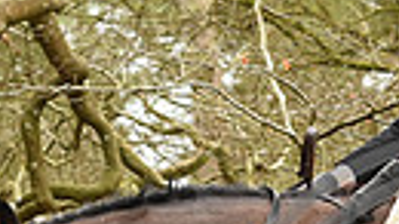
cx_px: 470
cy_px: 396
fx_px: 3458
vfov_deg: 3.7
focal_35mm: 327
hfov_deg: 6.6
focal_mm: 70
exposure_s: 1/1250
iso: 1600
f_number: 4
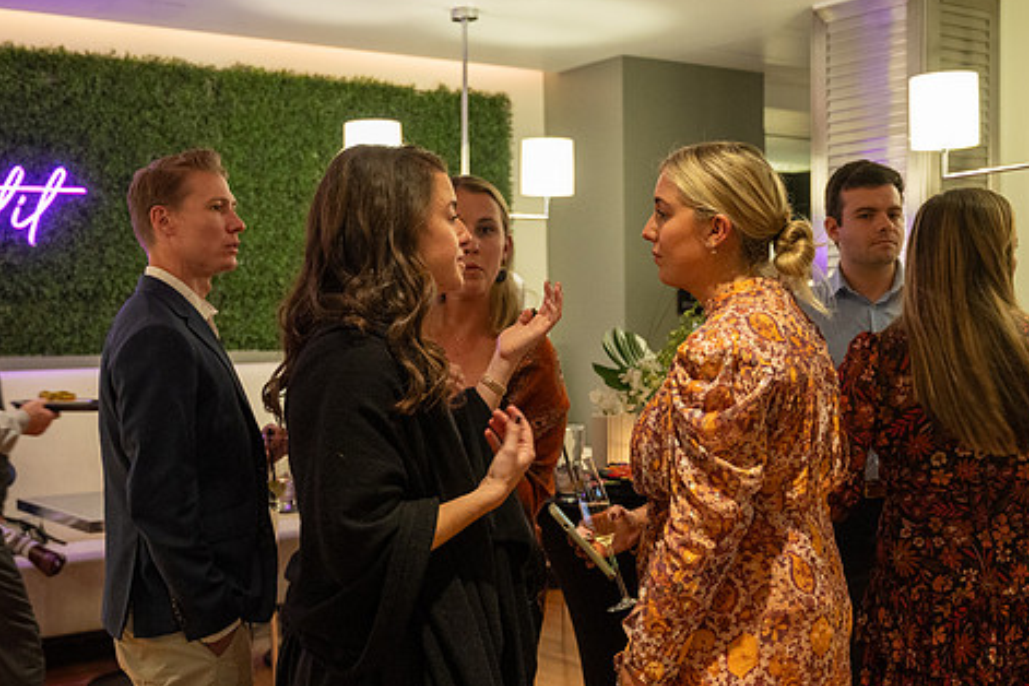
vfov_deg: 28.0
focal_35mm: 48
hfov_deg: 41.1
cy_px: 406
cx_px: 522
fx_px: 1372
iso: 3200
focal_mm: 39
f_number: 4
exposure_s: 1/80
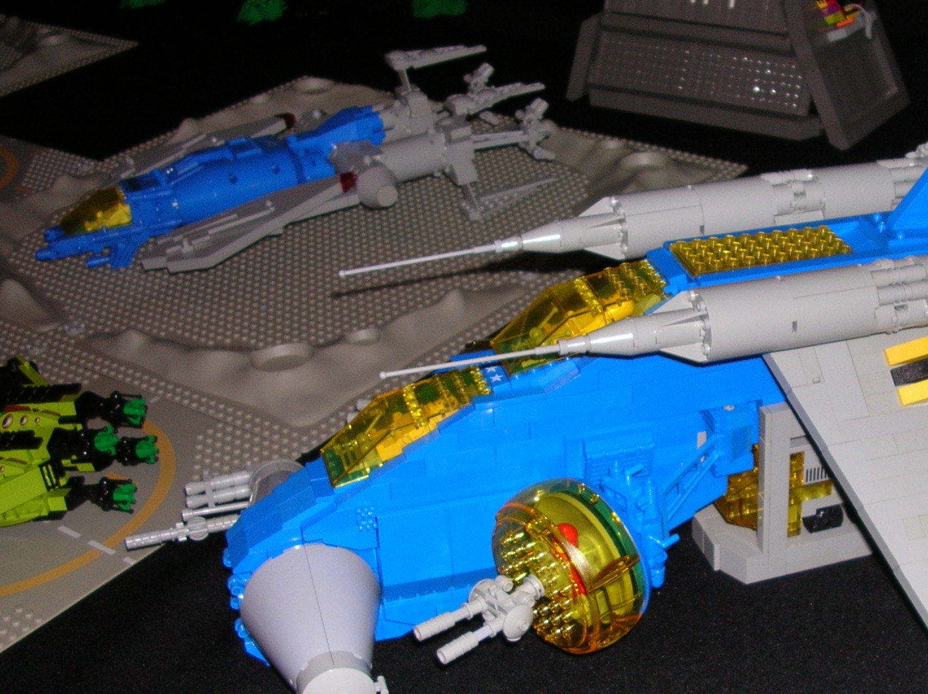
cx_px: 713
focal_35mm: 56
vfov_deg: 26.0
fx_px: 1500
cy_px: 435
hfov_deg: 33.6
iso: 50
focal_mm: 5.8
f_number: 2.8
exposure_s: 1/60.1
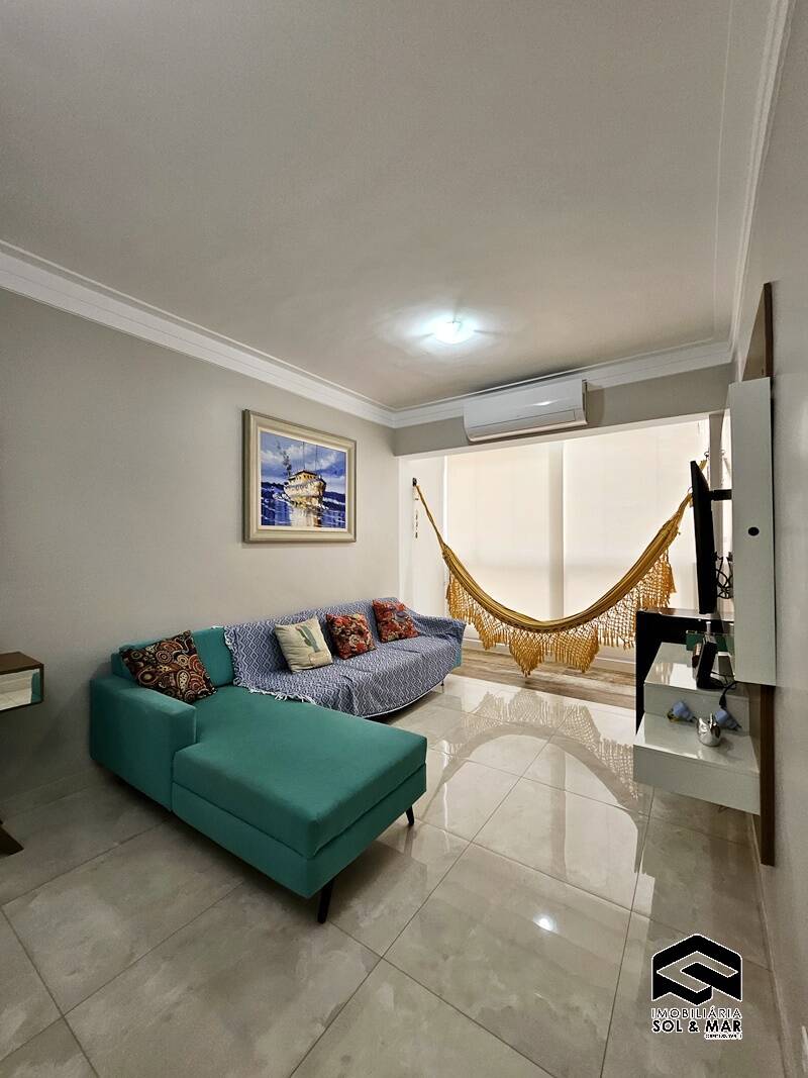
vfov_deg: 106.2
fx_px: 405
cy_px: 539
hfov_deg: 89.9
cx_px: 404
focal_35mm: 13
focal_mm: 1.7
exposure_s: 1/60
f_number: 2.2
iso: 80
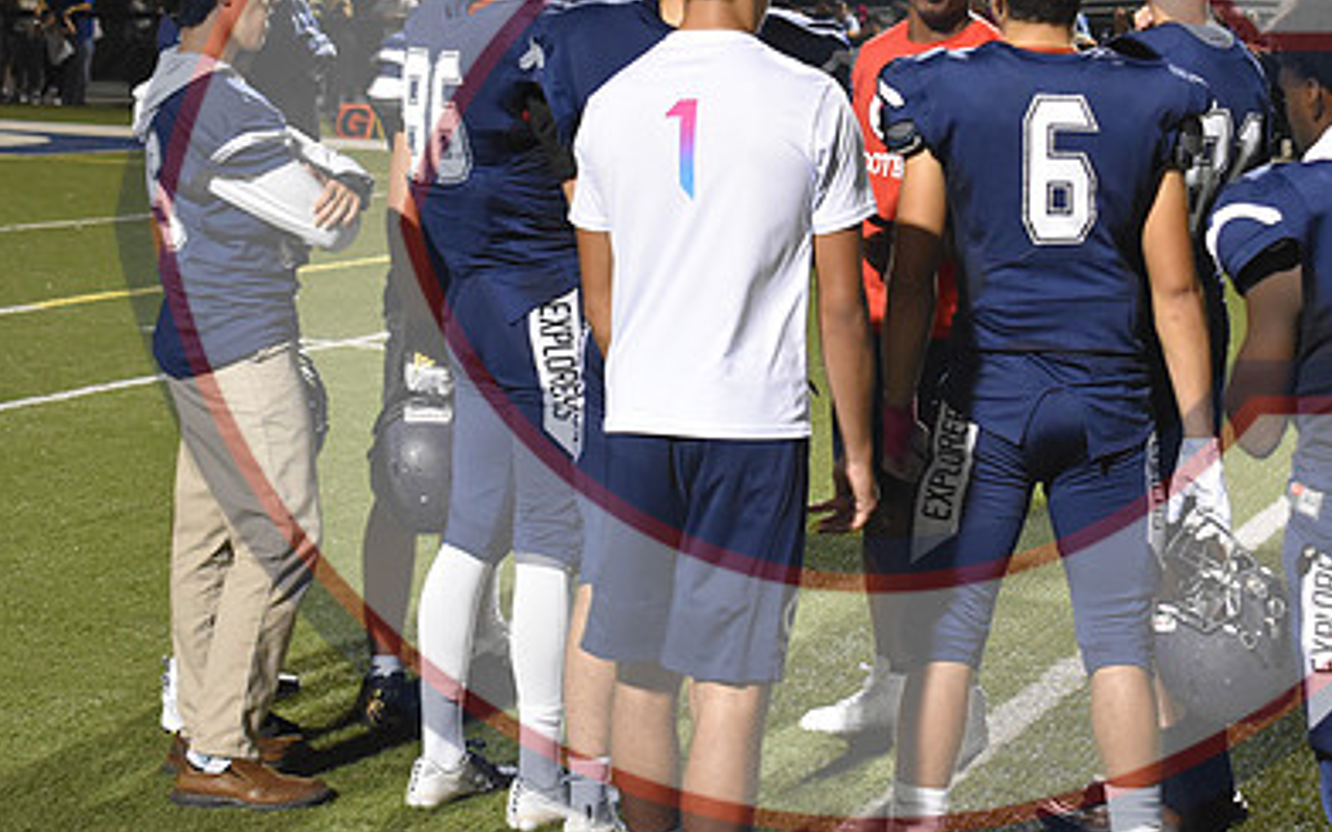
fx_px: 3122
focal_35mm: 86
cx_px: 863
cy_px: 222
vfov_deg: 15.1
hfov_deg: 24.0
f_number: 4.8
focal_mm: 38
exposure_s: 1/60
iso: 2200
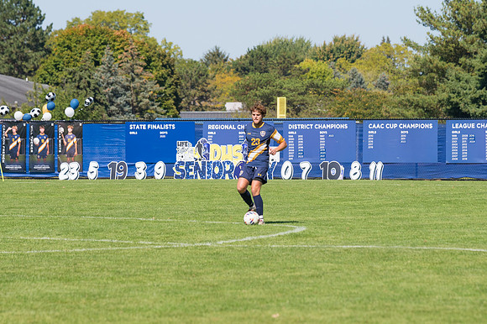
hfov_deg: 6.9
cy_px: 162
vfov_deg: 4.6
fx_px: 4056
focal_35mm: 300
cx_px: 244
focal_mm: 200
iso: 320
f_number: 5.6
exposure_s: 1/1600
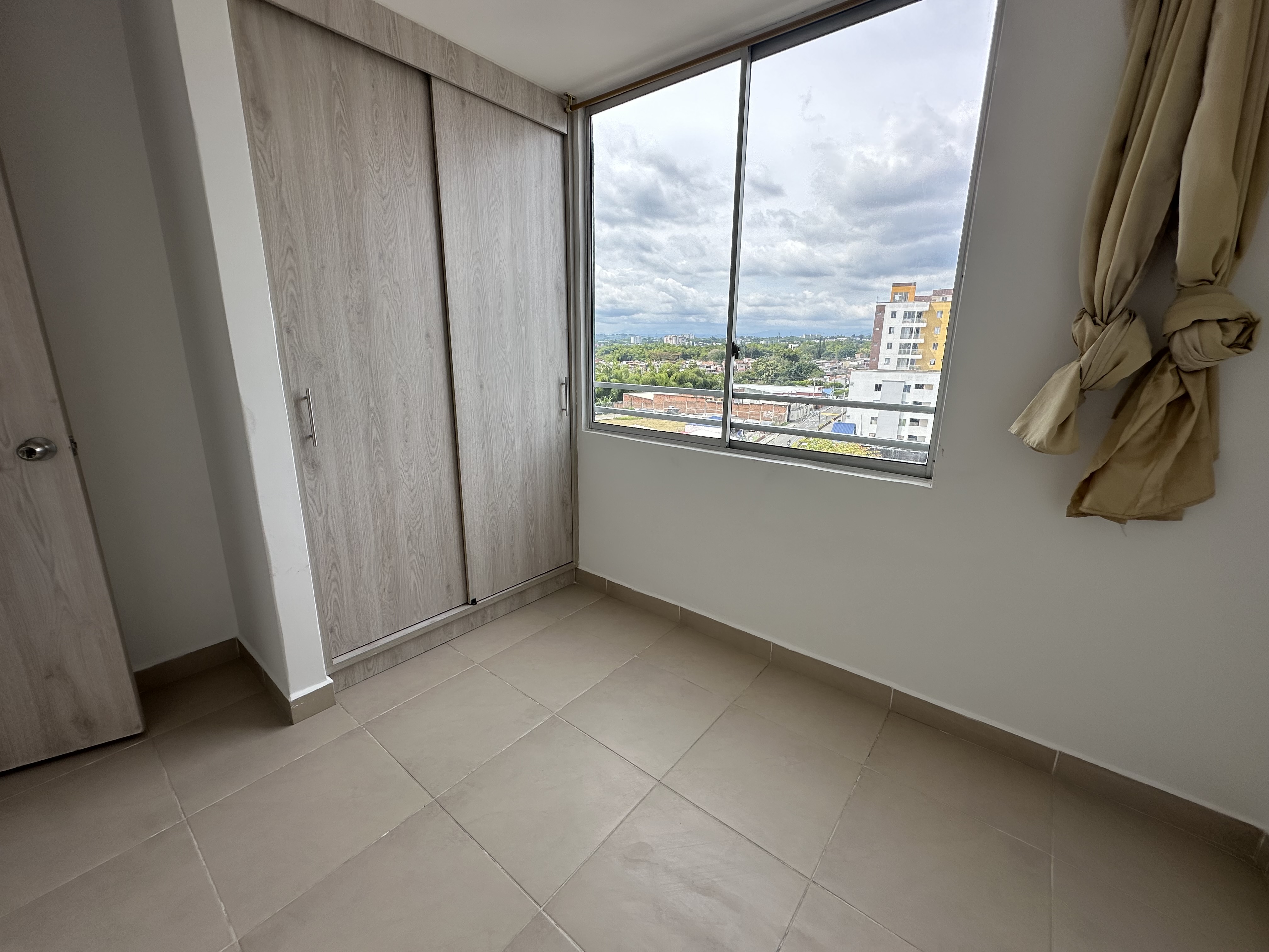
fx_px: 513
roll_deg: -1.7
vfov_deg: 85.7
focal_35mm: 14
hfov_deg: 102.1
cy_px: 476
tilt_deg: -12.4
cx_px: 634
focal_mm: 2.22
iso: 40
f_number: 2.2
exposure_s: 1/759
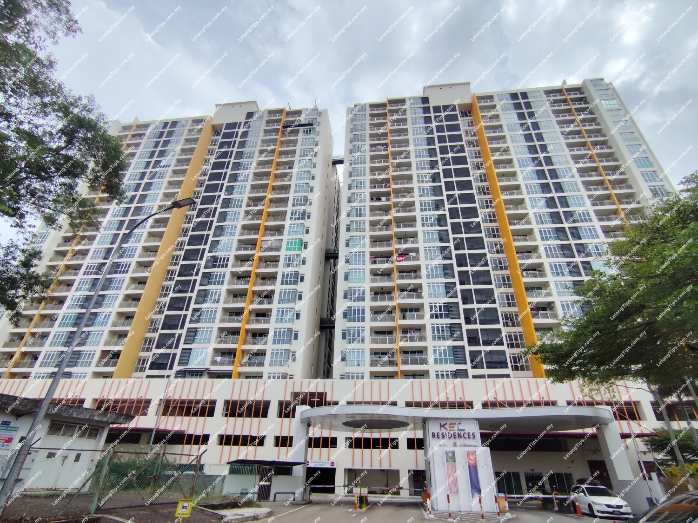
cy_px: 262
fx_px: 323
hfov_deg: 94.5
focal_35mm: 16
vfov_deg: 78.1
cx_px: 349
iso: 50
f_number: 2.2
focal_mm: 1.65
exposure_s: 1/2281
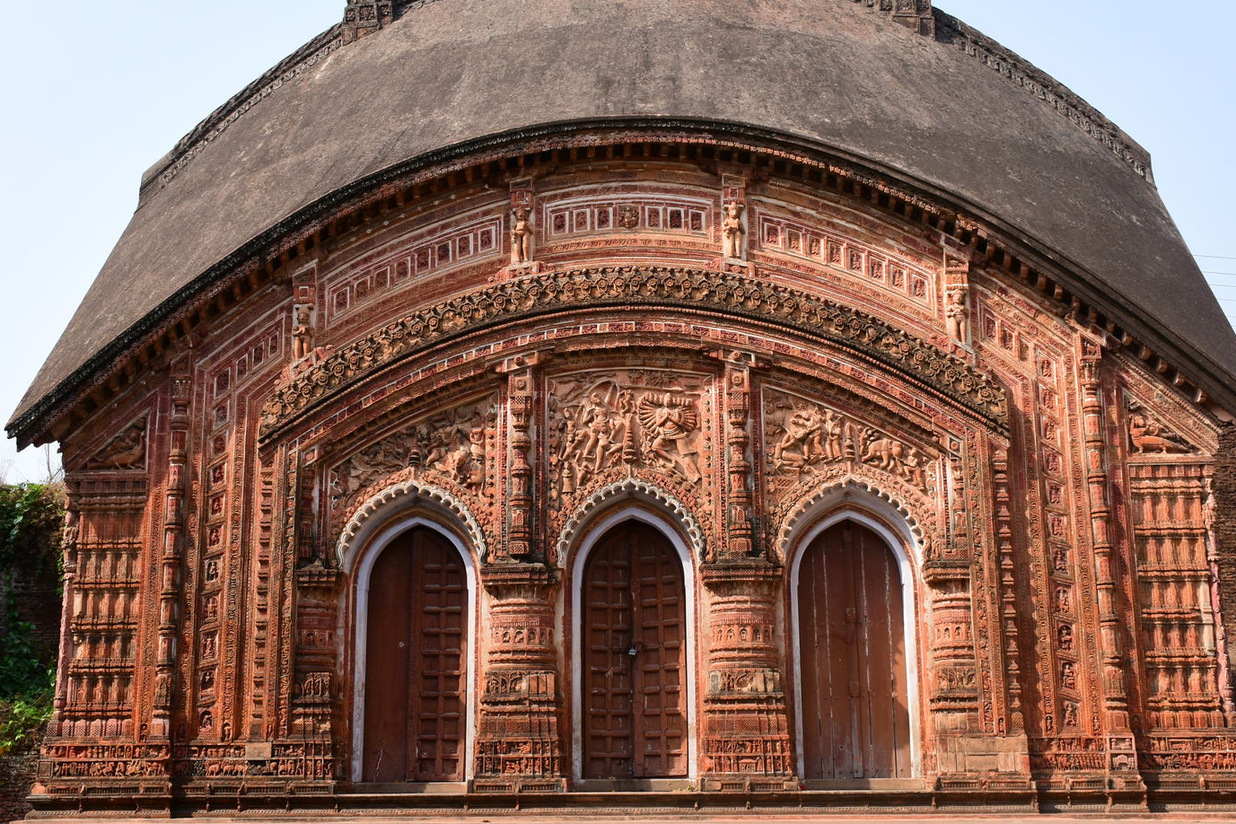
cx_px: 614
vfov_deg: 29.2
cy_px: 394
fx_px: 1579
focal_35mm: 46
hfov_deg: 42.7
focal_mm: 22
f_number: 8
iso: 200
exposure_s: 1/250
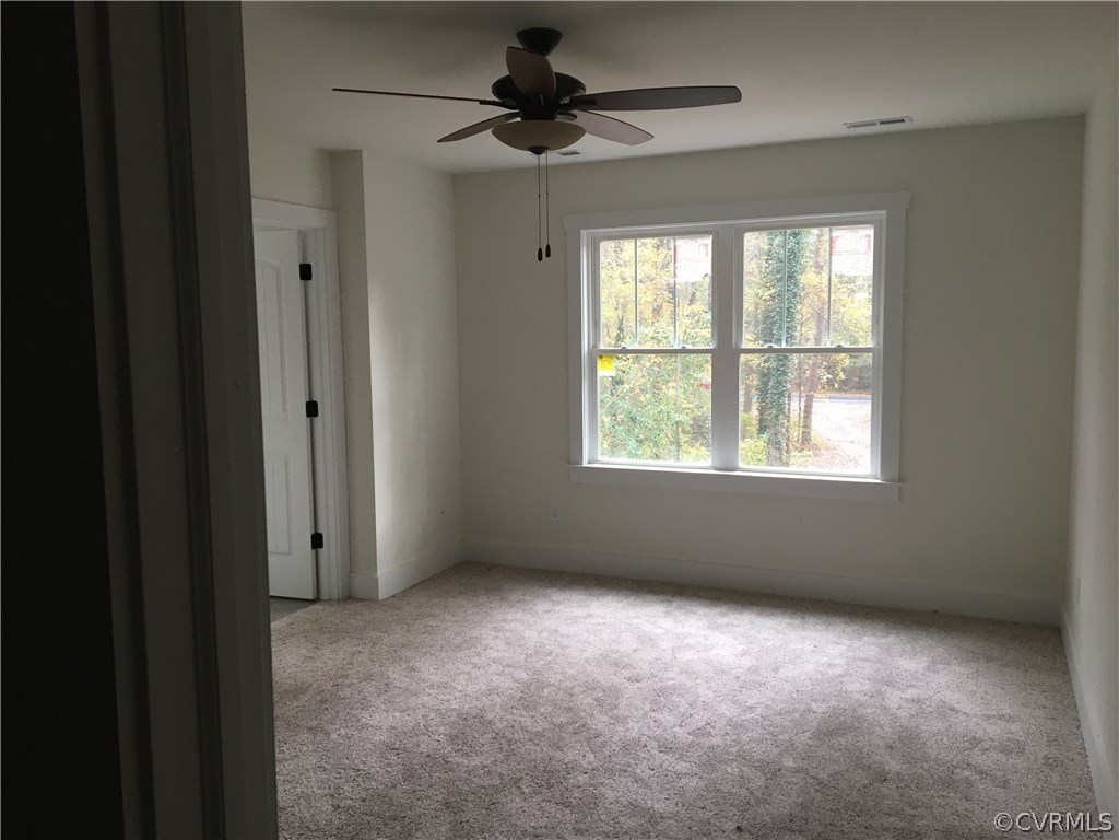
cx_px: 560
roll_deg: +1.0
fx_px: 937
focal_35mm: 29
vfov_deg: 48.2
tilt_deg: -5.2
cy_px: 420
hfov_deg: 61.7
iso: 64
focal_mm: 4.15
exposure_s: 1/30
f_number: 2.2
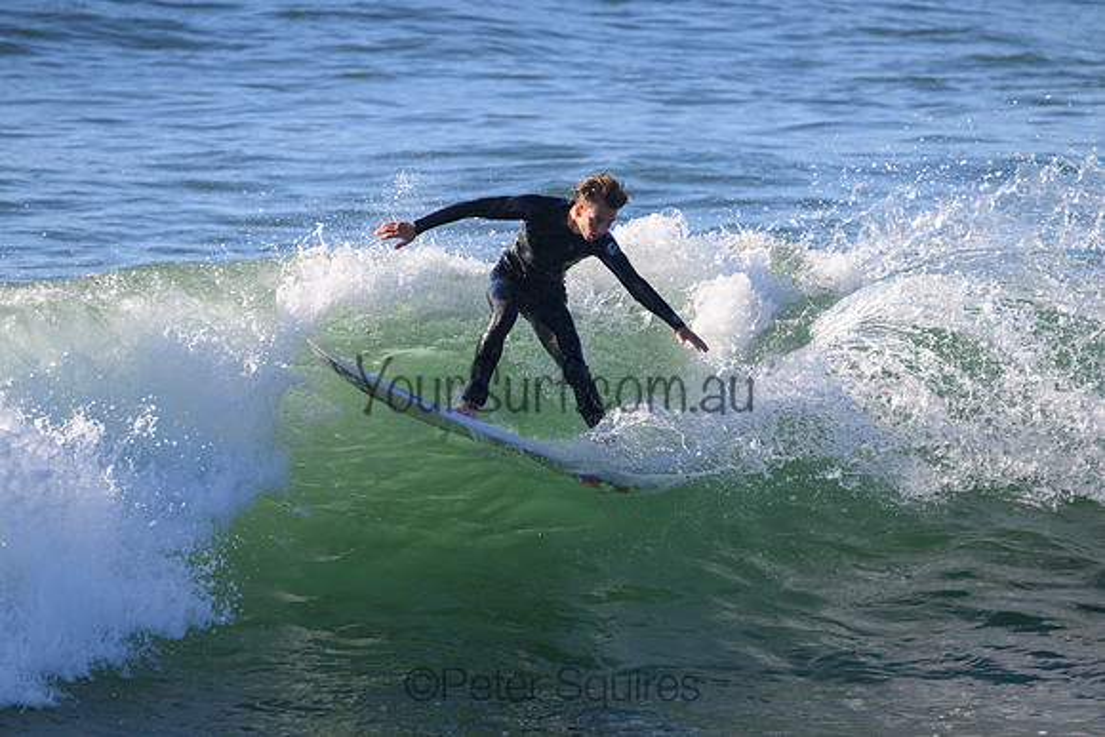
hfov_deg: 3.3
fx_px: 19034
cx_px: 552
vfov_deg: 2.2
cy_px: 368
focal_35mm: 620
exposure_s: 1/2000
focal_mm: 620
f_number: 11
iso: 2200
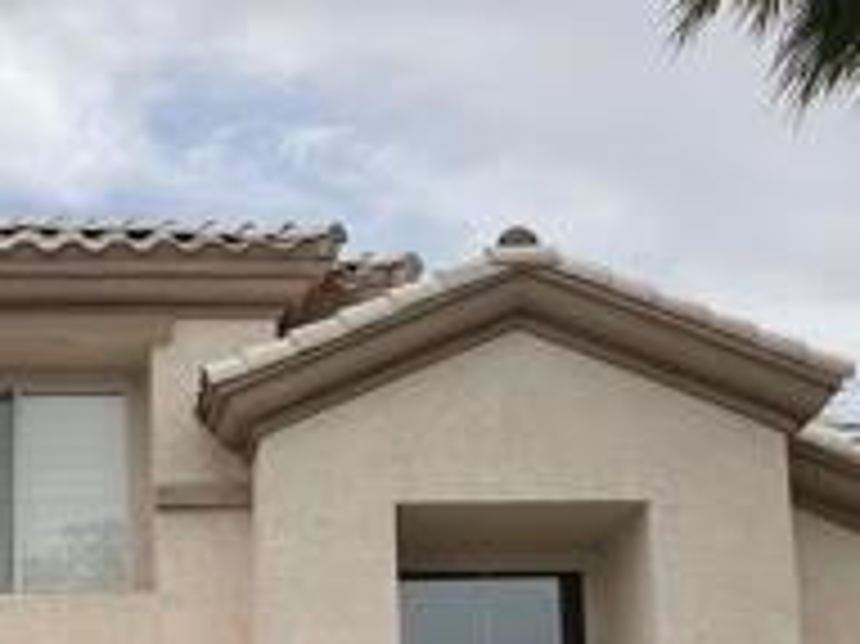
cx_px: 104
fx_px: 2160
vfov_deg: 16.8
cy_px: 540
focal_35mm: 87
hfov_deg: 22.0
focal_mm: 4.2
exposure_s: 1/6494
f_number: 1.6
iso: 32
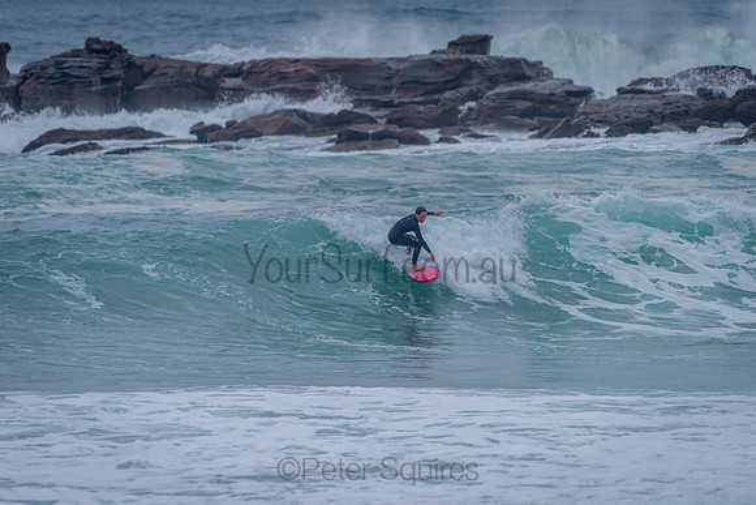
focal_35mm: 613
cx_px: 378
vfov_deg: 2.2
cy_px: 252
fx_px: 12865
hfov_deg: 3.4
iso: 450
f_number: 5.6
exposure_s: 1/2000
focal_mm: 500
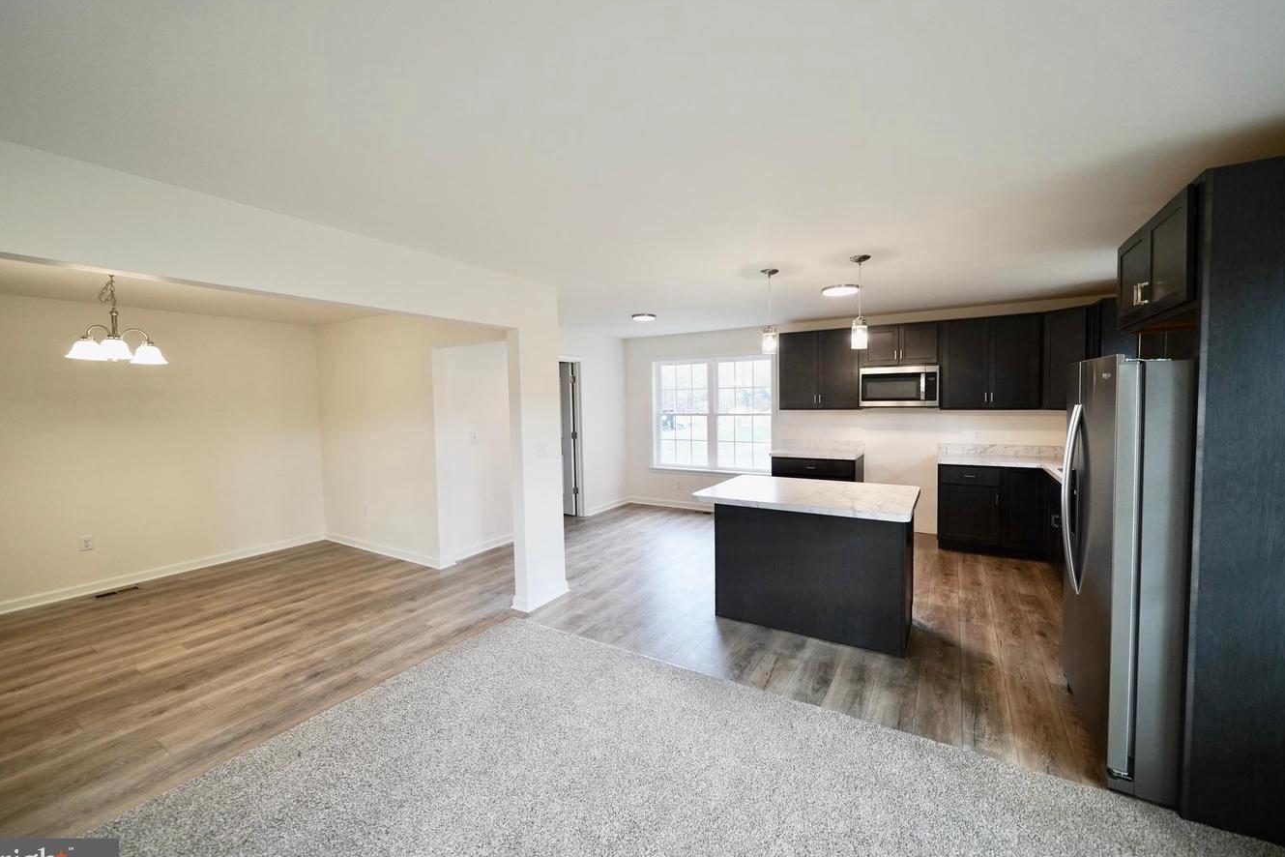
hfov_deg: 108.3
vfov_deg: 85.4
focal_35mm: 13
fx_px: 464
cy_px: 424
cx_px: 664
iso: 1000
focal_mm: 12
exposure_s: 1/160
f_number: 4
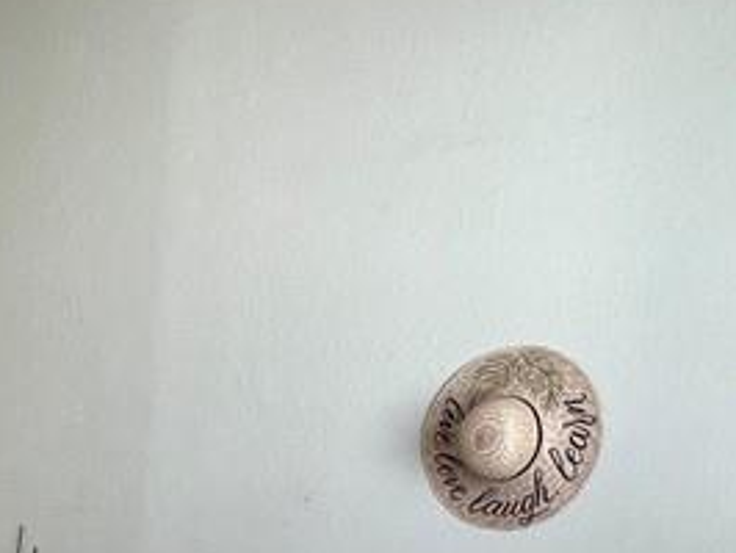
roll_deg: -1.1
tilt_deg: -16.0
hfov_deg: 33.3
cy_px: 760
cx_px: -72
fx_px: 1064
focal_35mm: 50
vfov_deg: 24.5
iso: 125
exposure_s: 1/120
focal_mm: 1.57
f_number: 1.8
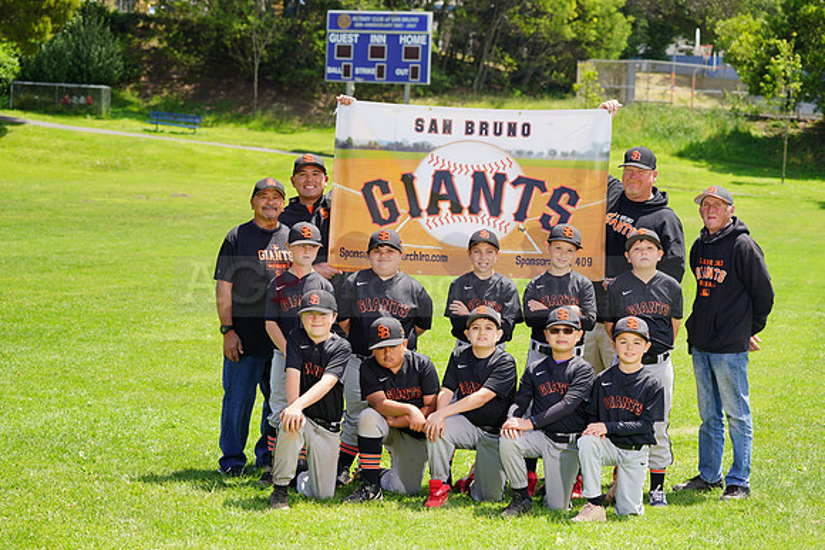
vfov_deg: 13.7
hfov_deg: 20.4
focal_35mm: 100
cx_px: 412
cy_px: 275
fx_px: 2292
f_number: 6.3
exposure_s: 1/250
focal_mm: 100
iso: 100
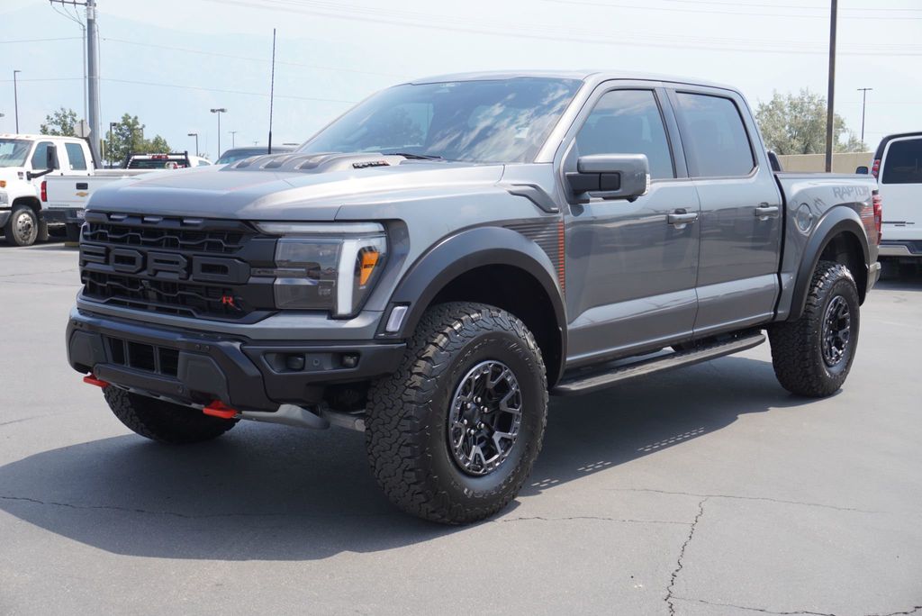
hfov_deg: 46.4
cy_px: 308
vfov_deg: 31.9
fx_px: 1076
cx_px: 461
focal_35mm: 42
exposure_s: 1/160
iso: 100
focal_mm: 28
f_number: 8
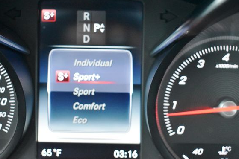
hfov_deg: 36.2
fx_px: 365
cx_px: 118
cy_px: 74
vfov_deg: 24.6
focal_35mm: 55
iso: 4500
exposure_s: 1/125
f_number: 4.5
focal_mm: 32
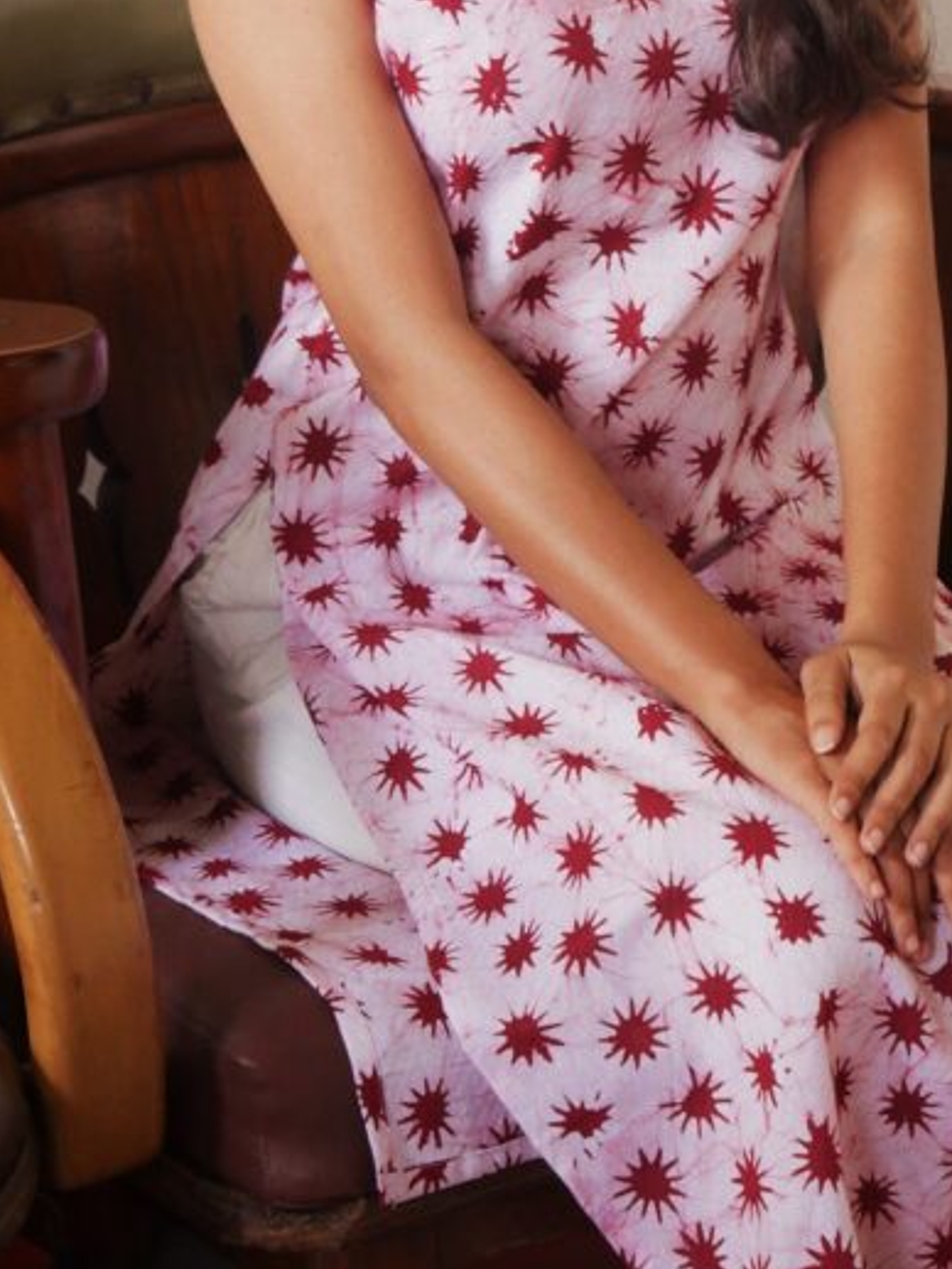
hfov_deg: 10.7
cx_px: 653
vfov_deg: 14.2
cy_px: 524
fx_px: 5095
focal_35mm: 139
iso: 1600
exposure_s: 1/25
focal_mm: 45
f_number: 6.3
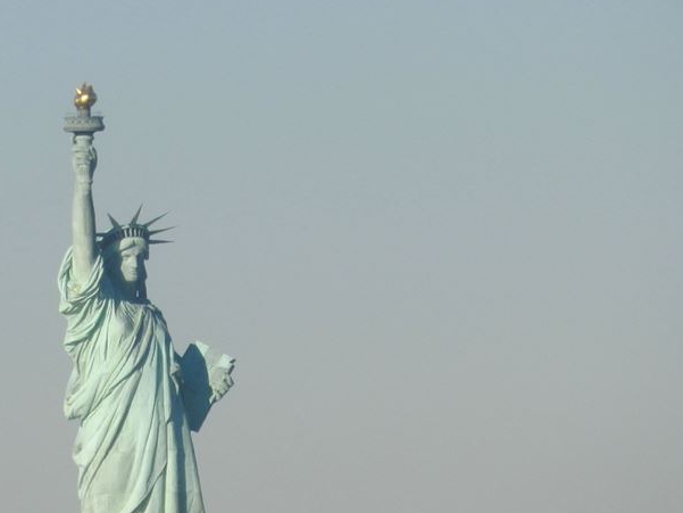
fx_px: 22478
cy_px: 317
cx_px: 222
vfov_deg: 1.3
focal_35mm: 1139
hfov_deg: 1.7
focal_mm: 118.9
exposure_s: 1/500
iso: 160
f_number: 5.7
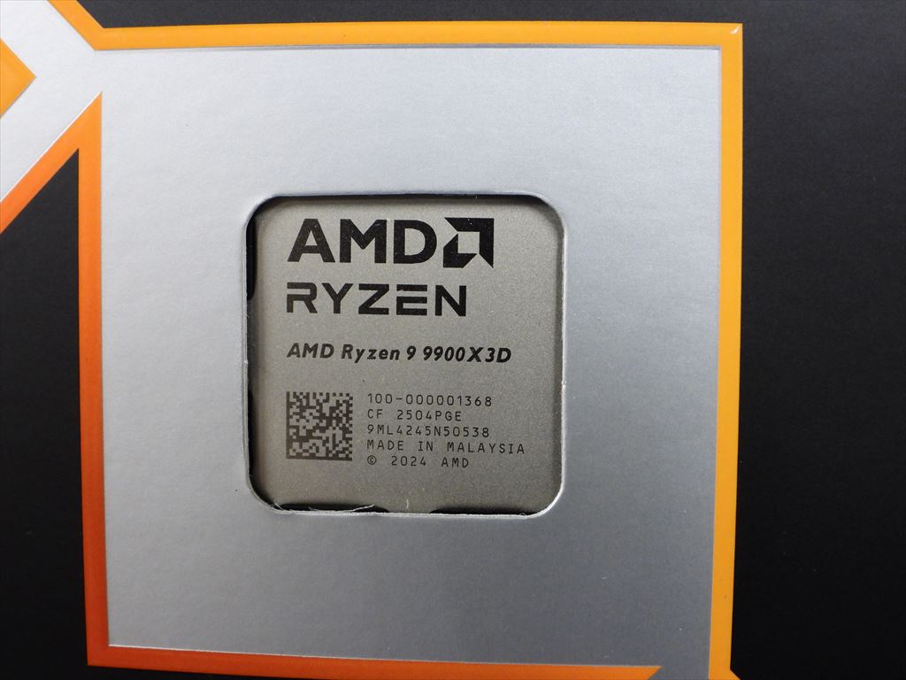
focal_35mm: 65
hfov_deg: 29.8
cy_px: 340
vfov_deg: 22.6
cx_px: 453
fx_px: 1701
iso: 400
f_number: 3.5
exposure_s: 1/20
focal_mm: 11.7
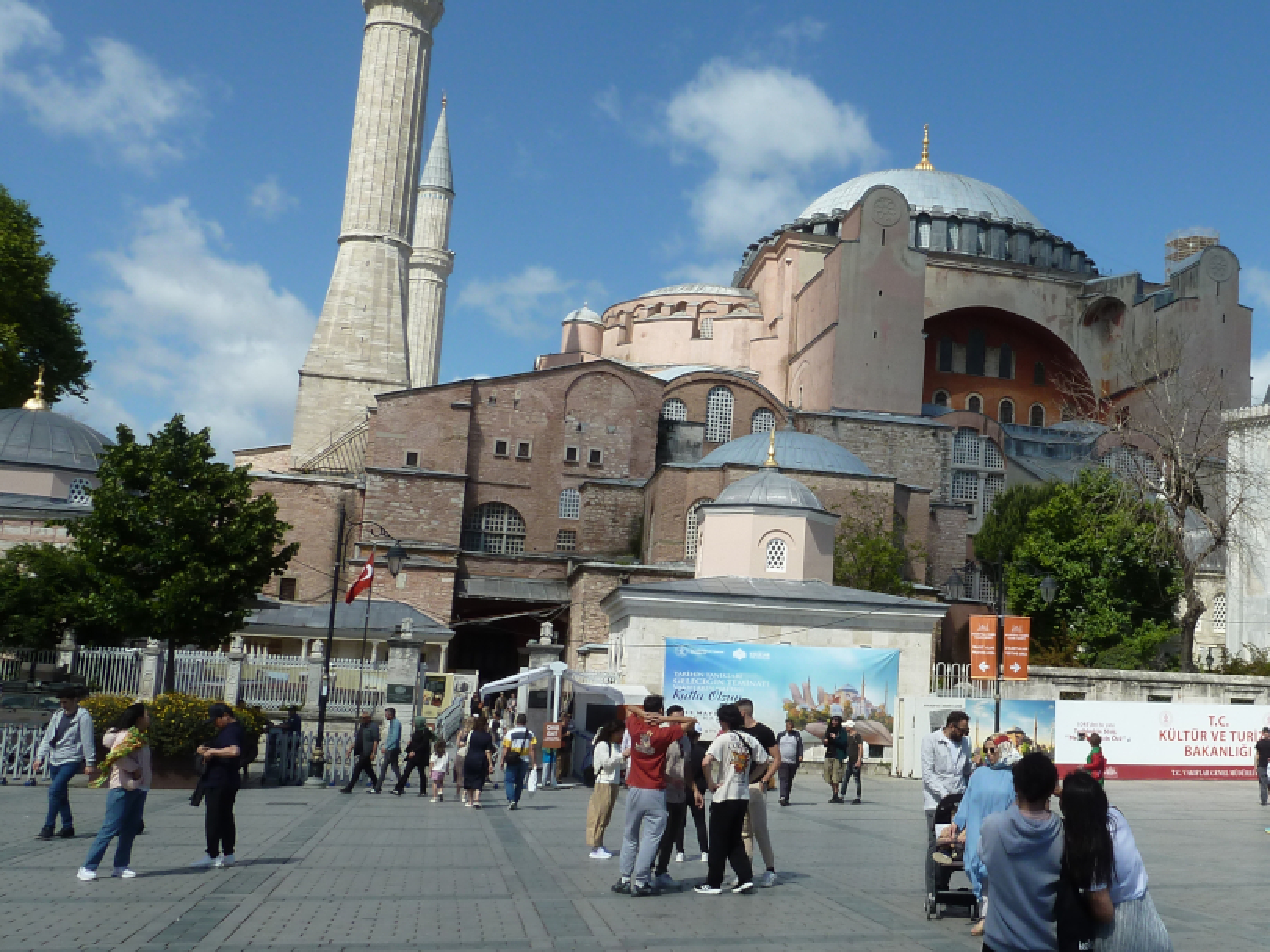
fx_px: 1357
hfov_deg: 48.5
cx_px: 930
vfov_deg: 38.6
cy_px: 501
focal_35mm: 37
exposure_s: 1/400
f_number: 5
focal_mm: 4.1
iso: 80
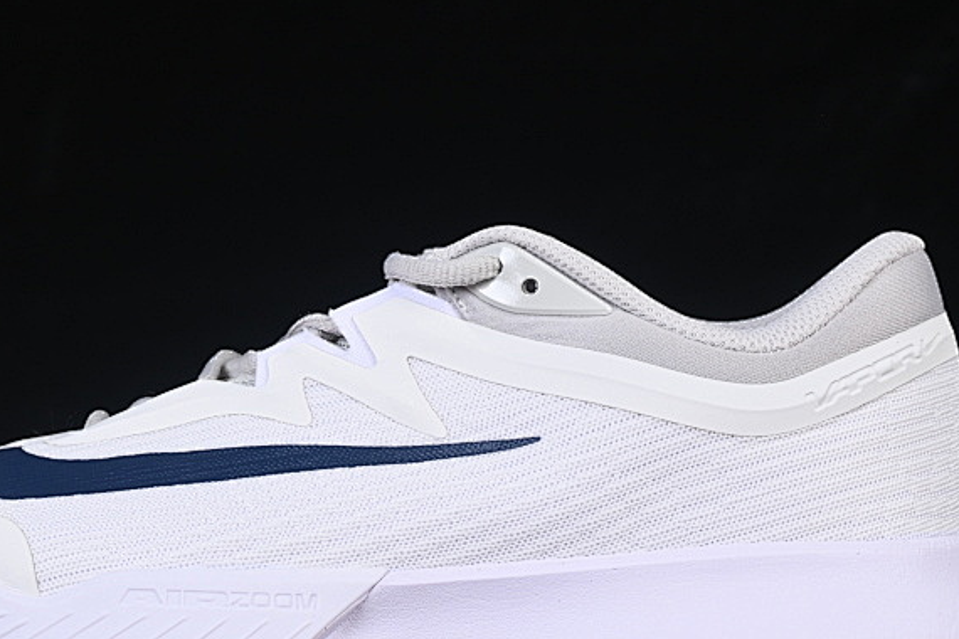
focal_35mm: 142
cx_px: 392
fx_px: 3782
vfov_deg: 9.7
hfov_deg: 14.4
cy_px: 330
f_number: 8
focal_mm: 50
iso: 160
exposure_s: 1/80
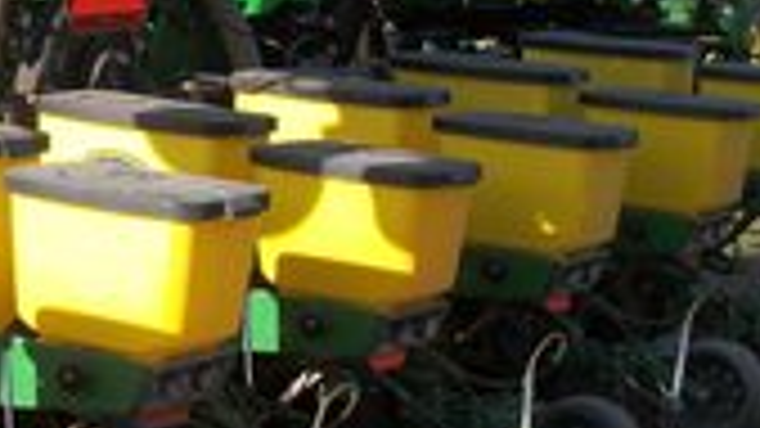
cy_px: -23
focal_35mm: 112
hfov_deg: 18.1
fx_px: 2257
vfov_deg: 10.7
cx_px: -171
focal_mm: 5.7
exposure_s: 1/800
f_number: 2.9
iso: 80
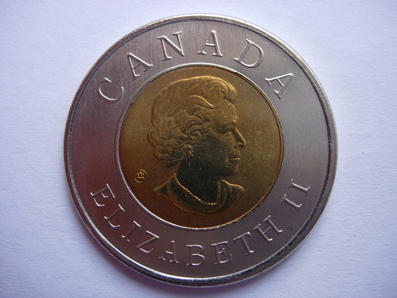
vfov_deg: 37.7
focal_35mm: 38
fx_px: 436
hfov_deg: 49.0
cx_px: 198
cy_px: 149
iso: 173
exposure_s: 1/32
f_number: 2.8
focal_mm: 7.8
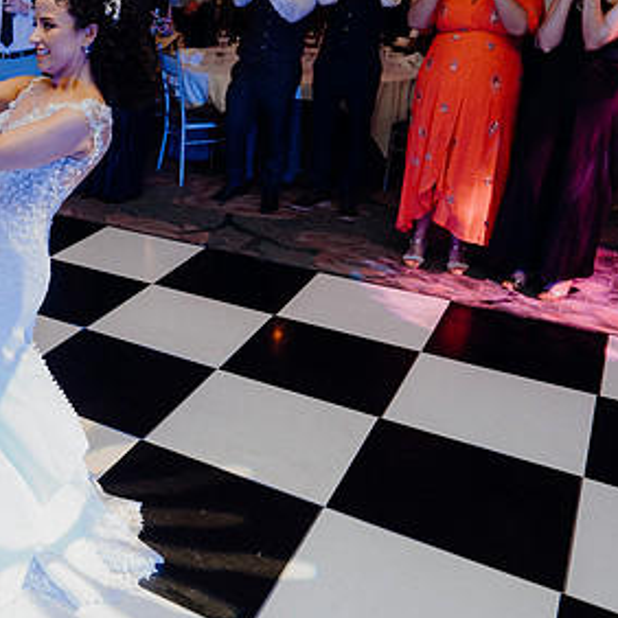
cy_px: 225
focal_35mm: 42
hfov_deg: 36.5
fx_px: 848
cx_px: 20
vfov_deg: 39.7
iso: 2500
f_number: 3.5
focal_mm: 24
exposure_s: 1/160
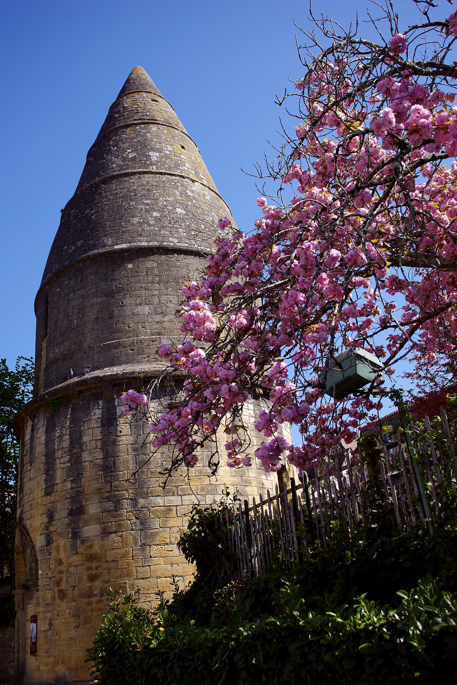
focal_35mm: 35
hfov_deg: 37.9
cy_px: 342
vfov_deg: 54.4
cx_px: 228
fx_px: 666
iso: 400
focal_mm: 35
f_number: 7.1
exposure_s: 1/400
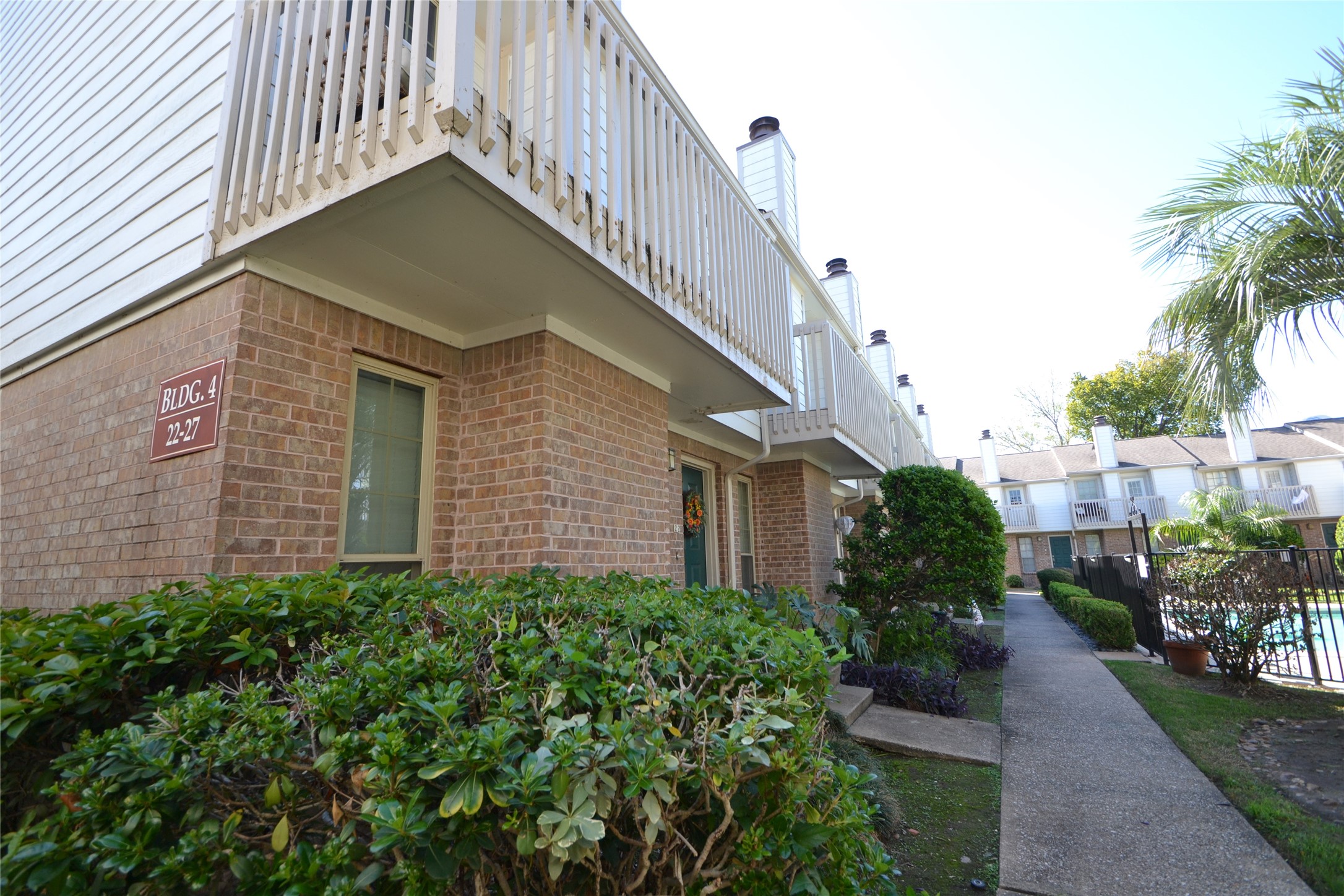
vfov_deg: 77.3
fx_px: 560
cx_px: 672
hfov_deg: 100.4
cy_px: 448
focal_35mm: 15
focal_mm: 10
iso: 180
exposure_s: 1/125
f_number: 5.6
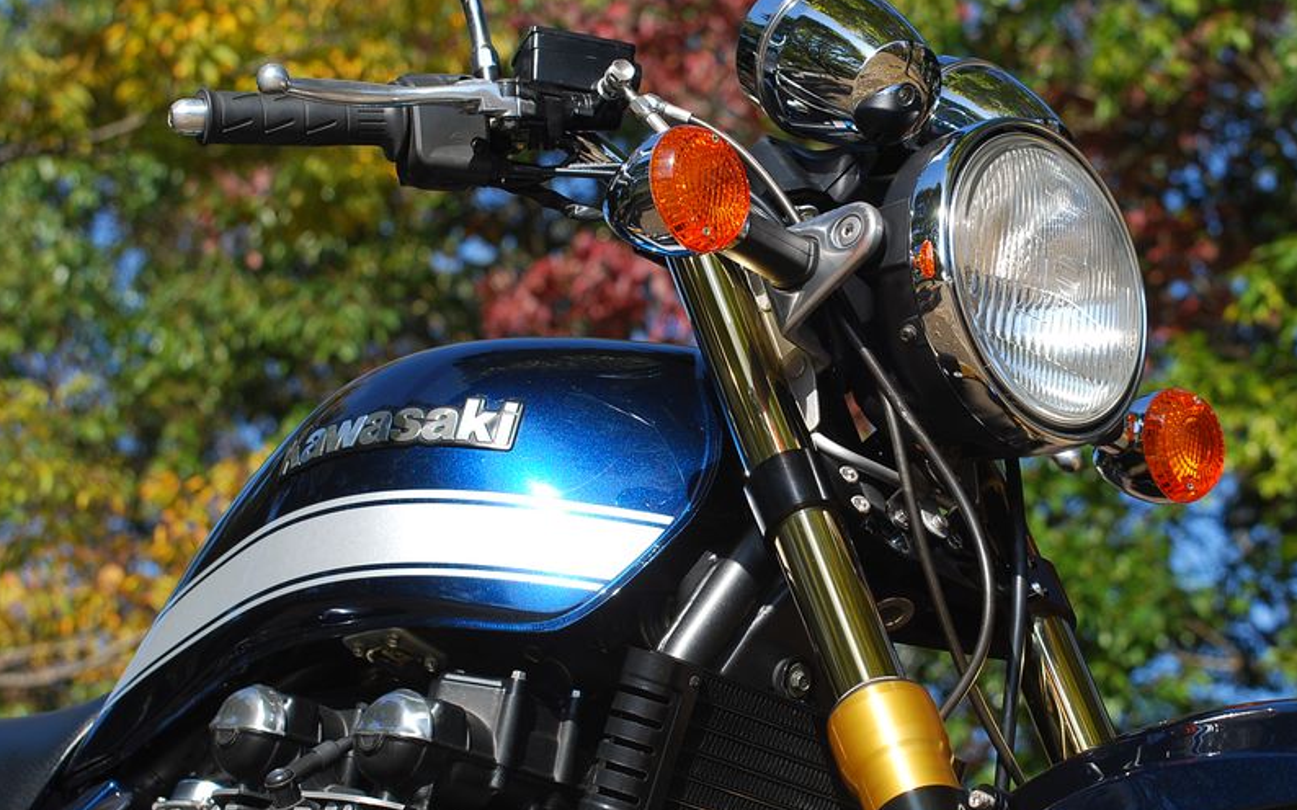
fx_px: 3817
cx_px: 648
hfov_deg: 19.3
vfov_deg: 12.1
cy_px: 425
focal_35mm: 108
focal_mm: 70
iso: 200
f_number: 8
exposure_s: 1/320
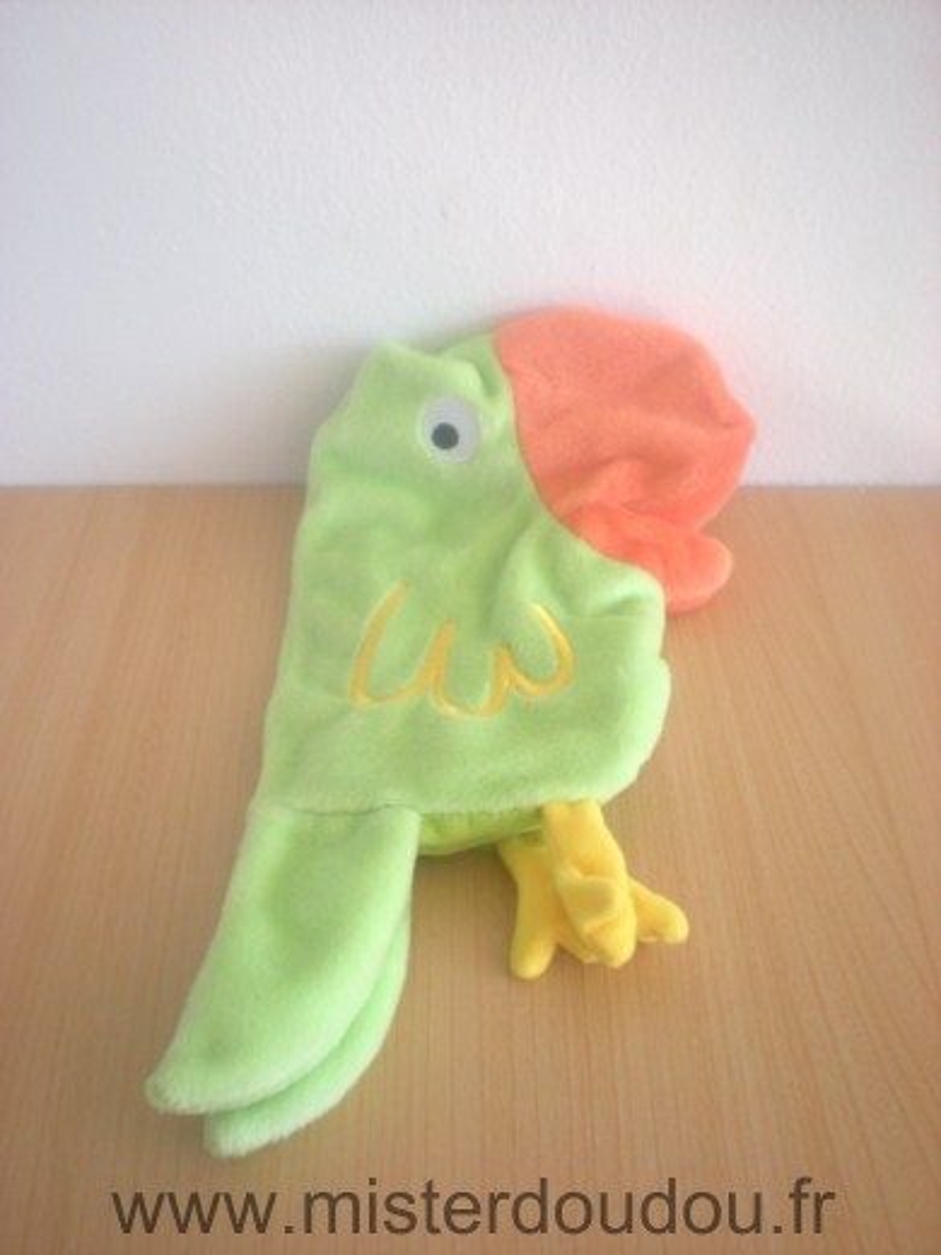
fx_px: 1377
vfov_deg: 49.0
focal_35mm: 38
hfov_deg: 37.7
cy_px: 628
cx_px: 470
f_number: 3.1
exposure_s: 1/59.8
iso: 162
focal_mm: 6.3
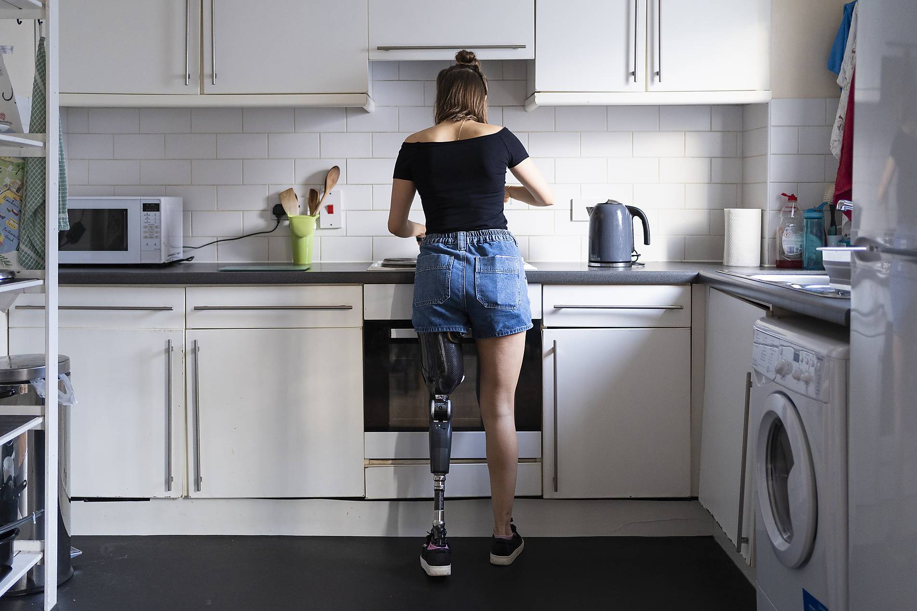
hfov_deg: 54.4
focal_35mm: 35
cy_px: 306
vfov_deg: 37.8
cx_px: 458
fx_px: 891
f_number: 1.8
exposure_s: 1/100
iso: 1600
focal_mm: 35
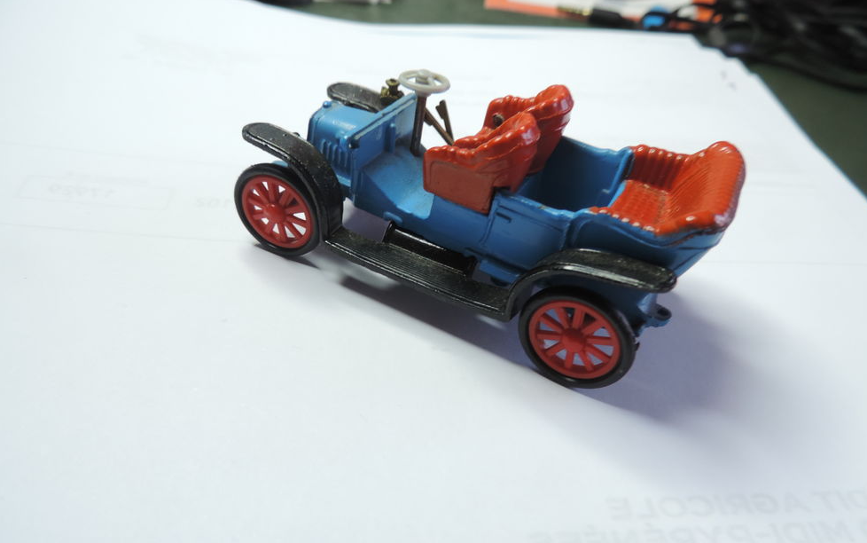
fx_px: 615
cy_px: 287
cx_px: 441
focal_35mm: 26
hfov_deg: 70.4
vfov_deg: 47.6
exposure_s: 1/30
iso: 140
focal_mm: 4.3
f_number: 3
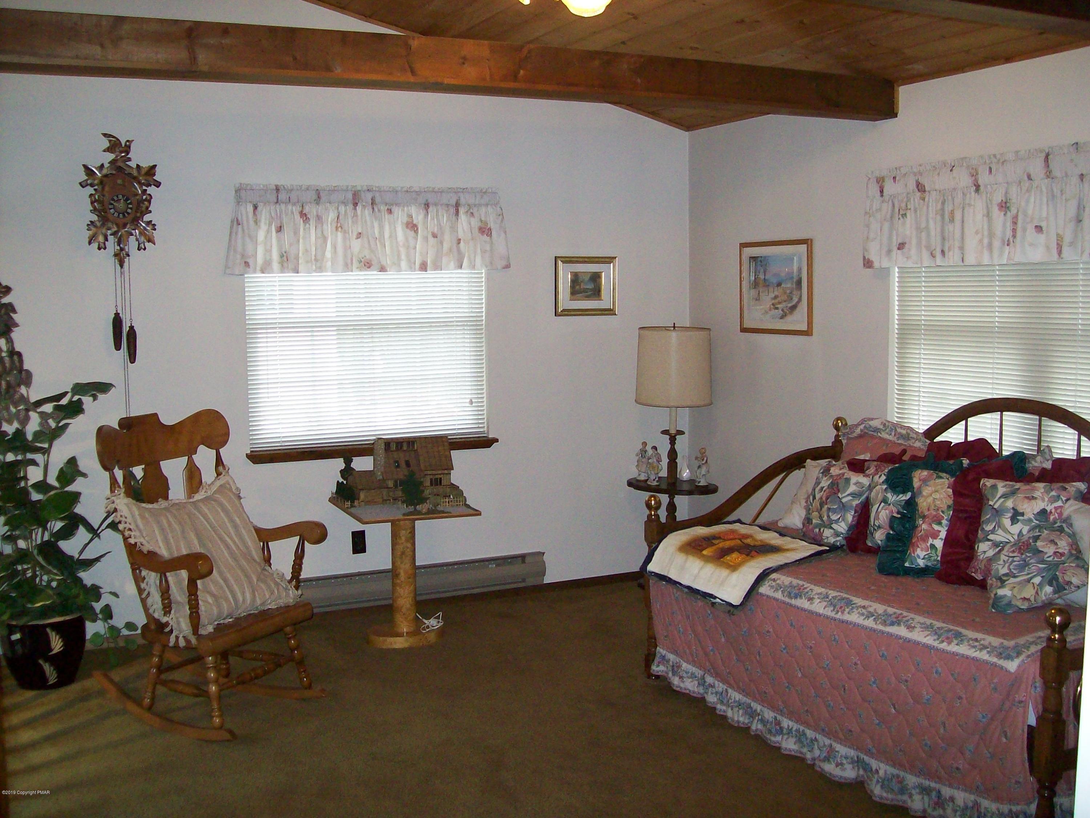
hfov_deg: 51.4
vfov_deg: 39.7
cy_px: 409
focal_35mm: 36
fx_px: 1134
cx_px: 545
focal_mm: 6
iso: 200
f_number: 2.7
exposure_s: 1/64
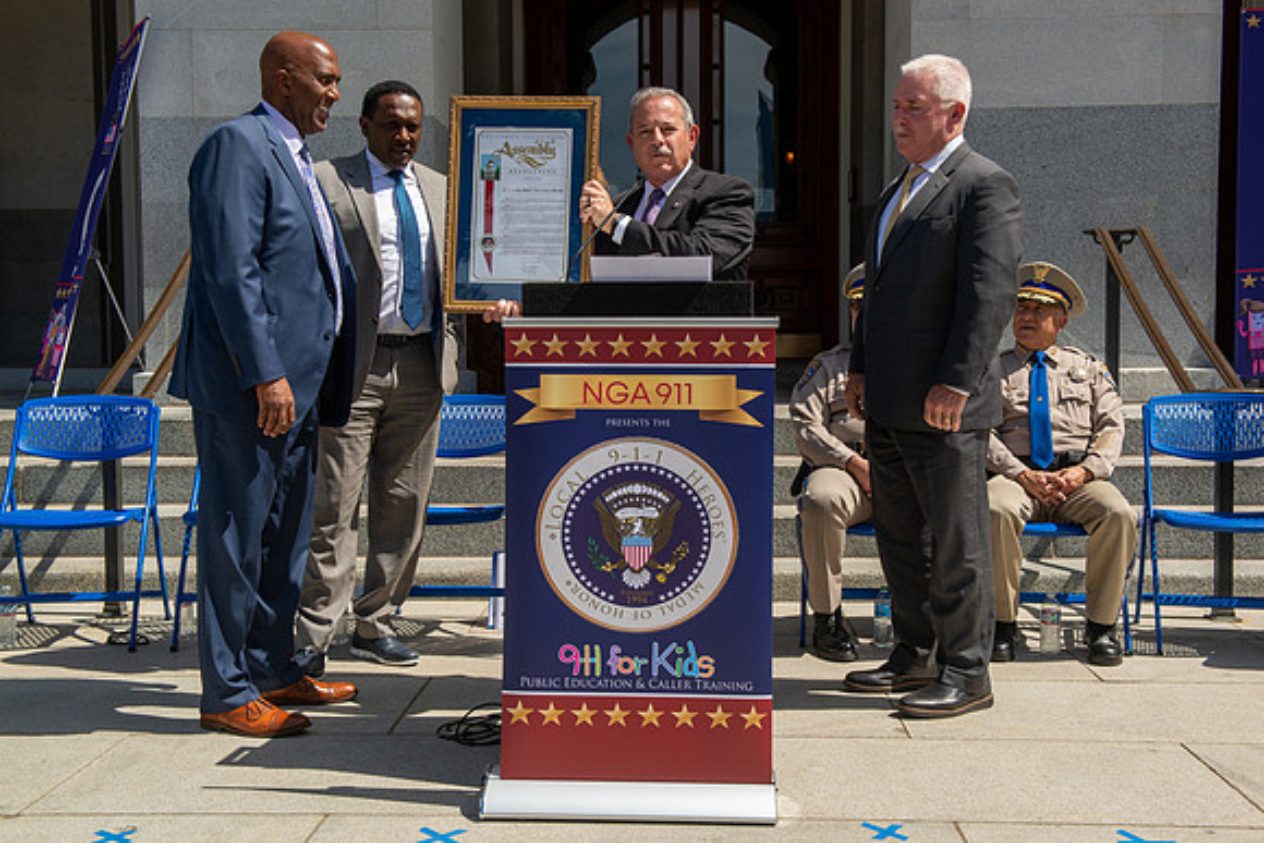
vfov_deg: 31.6
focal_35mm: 42
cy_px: 433
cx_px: 632
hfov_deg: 46.0
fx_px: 1491
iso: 100
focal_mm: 40
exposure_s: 1/250
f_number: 8
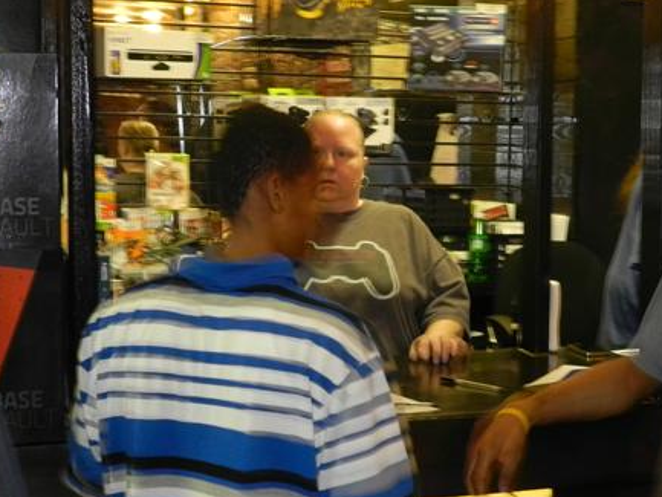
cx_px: 449
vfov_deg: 21.6
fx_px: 1301
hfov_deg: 28.3
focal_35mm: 68
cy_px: 263
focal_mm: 8.1
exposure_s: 1/15
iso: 450
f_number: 4.2
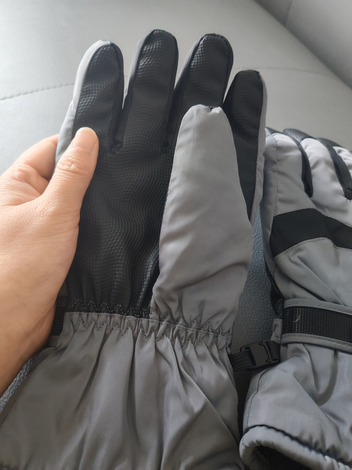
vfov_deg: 65.3
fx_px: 366
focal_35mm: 27
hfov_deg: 51.4
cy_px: 235
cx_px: 176
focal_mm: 5.52
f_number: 1.95
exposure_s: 1/50
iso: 640
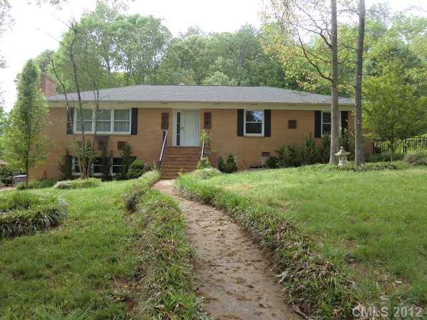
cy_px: 160
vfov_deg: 41.8
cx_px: 214
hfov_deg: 54.0
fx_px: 419
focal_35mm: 34
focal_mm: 6.1
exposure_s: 1/100
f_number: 3.6
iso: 64
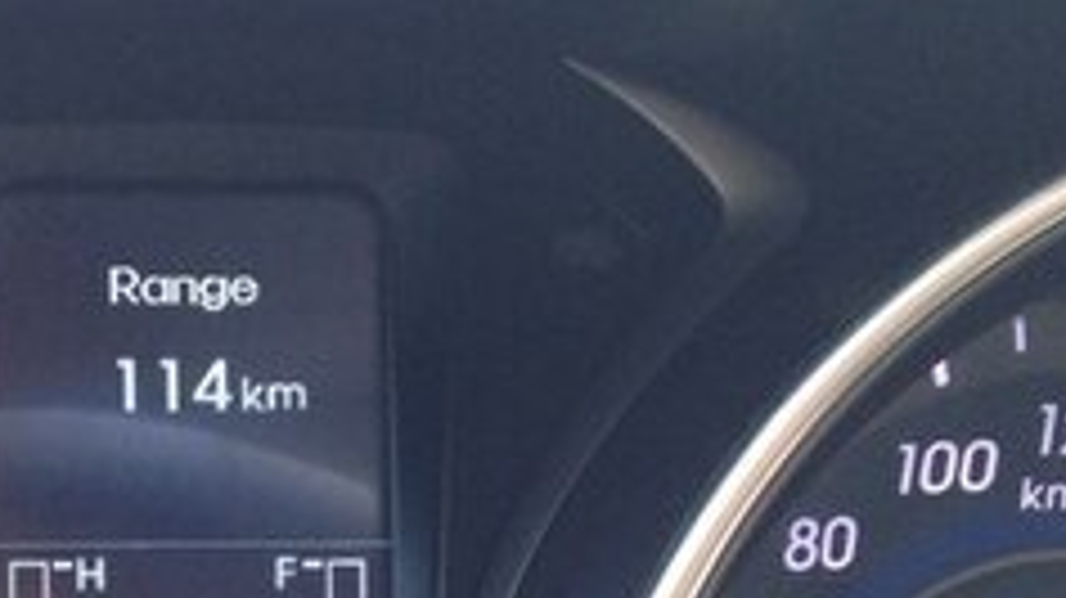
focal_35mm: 100
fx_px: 2825
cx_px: 54
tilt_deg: -19.6
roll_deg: -0.3
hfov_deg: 20.8
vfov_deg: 11.8
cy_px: 780
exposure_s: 1/40
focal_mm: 4.12
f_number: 2.4
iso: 64
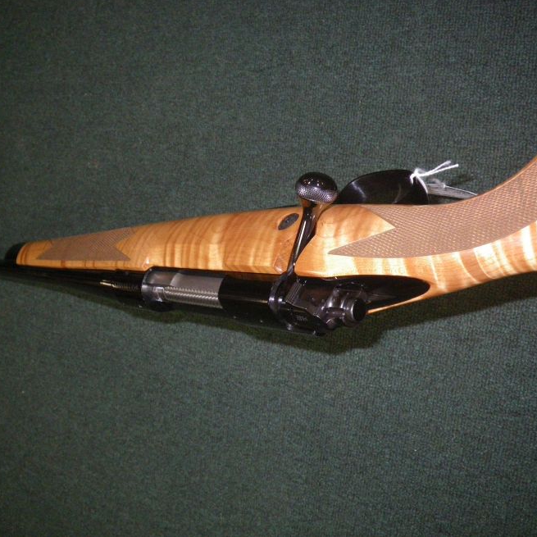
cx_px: 243
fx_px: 597
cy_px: 261
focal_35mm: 34
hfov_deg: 48.4
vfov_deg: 48.4
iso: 400
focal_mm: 5
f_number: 3.5
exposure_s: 1/50
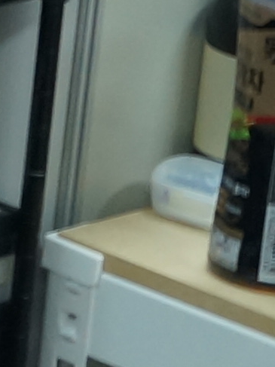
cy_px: -364
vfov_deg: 6.0
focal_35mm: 320
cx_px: -1511
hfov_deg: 3.8
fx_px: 3391
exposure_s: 1/60
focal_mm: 22
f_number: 4.5
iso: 400
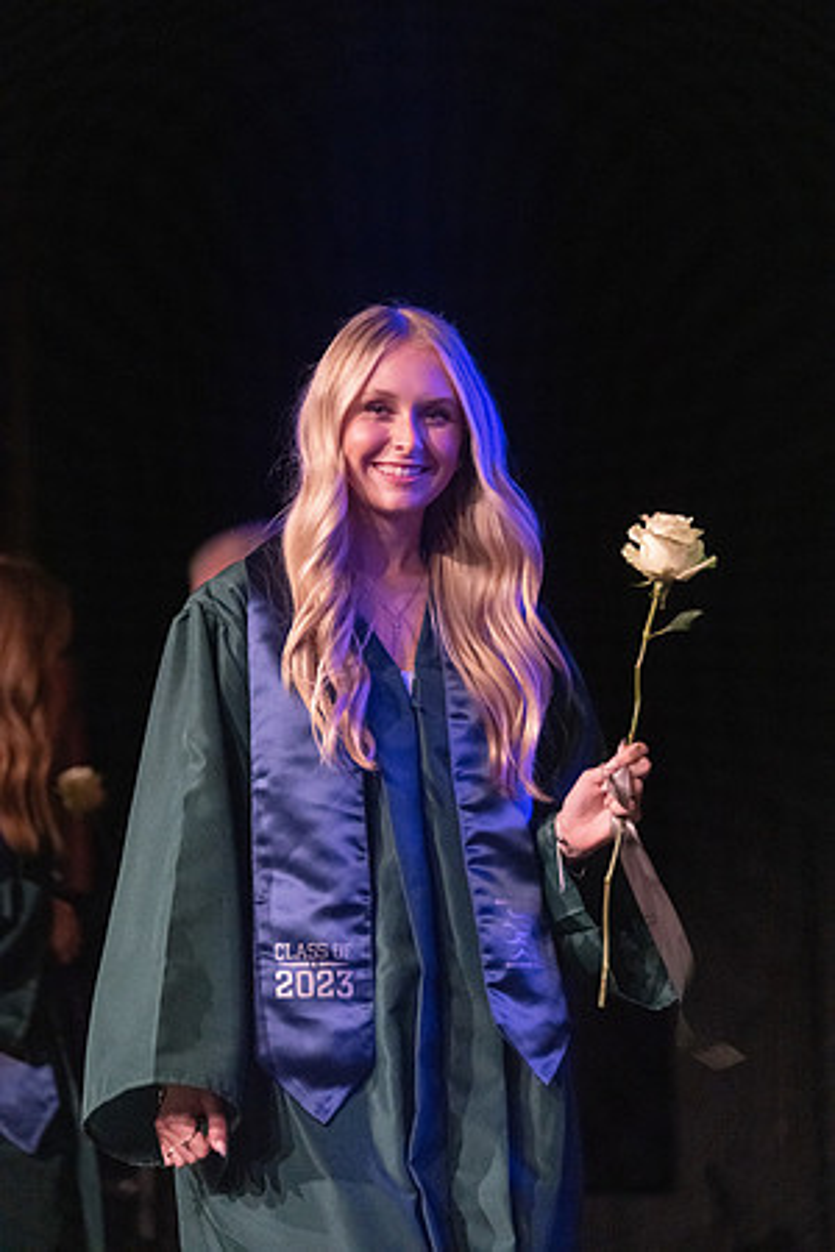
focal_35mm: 119
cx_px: 418
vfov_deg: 17.2
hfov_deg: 11.5
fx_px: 4140
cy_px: 626
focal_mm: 119
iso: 16000
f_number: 2.8
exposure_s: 1/1000
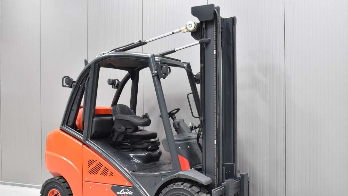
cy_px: 126
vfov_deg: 27.2
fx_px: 402
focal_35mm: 44
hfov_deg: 46.8
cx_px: 167
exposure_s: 1/20
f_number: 5
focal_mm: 25
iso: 1600
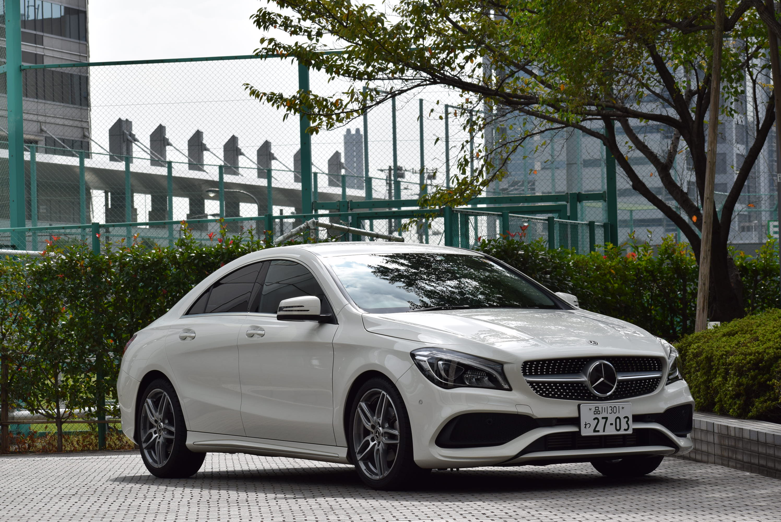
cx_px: 390
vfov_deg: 10.8
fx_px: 2768
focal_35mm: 128
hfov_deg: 16.1
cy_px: 261
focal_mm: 85
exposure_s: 1/500
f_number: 11
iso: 200
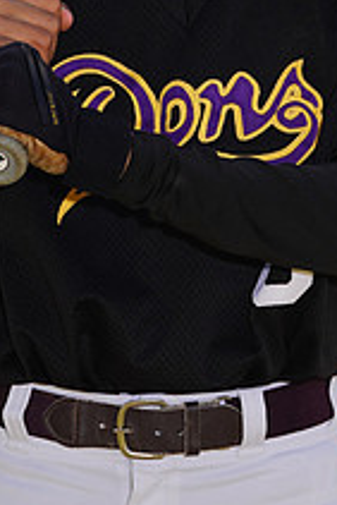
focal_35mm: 630
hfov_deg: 2.2
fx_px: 8831
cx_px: 204
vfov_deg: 3.3
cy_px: -139
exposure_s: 1/200
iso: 100
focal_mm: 229
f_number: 9
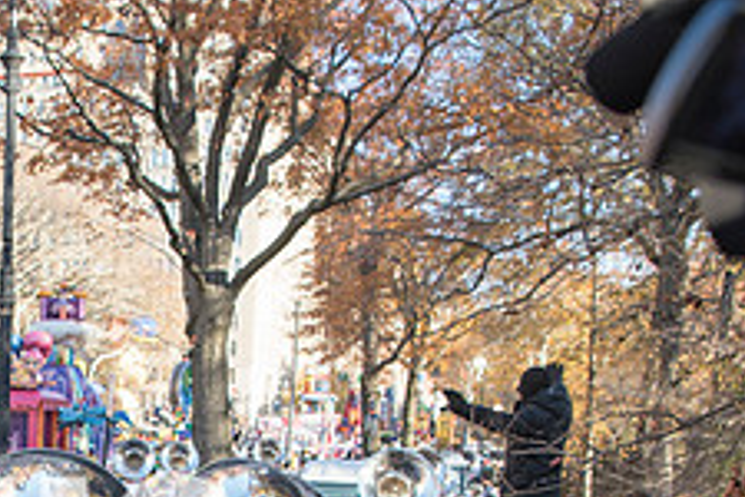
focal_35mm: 62
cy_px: 631
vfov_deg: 20.2
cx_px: -13
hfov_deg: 30.0
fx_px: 1283
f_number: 4
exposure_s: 1/500
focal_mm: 24
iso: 320
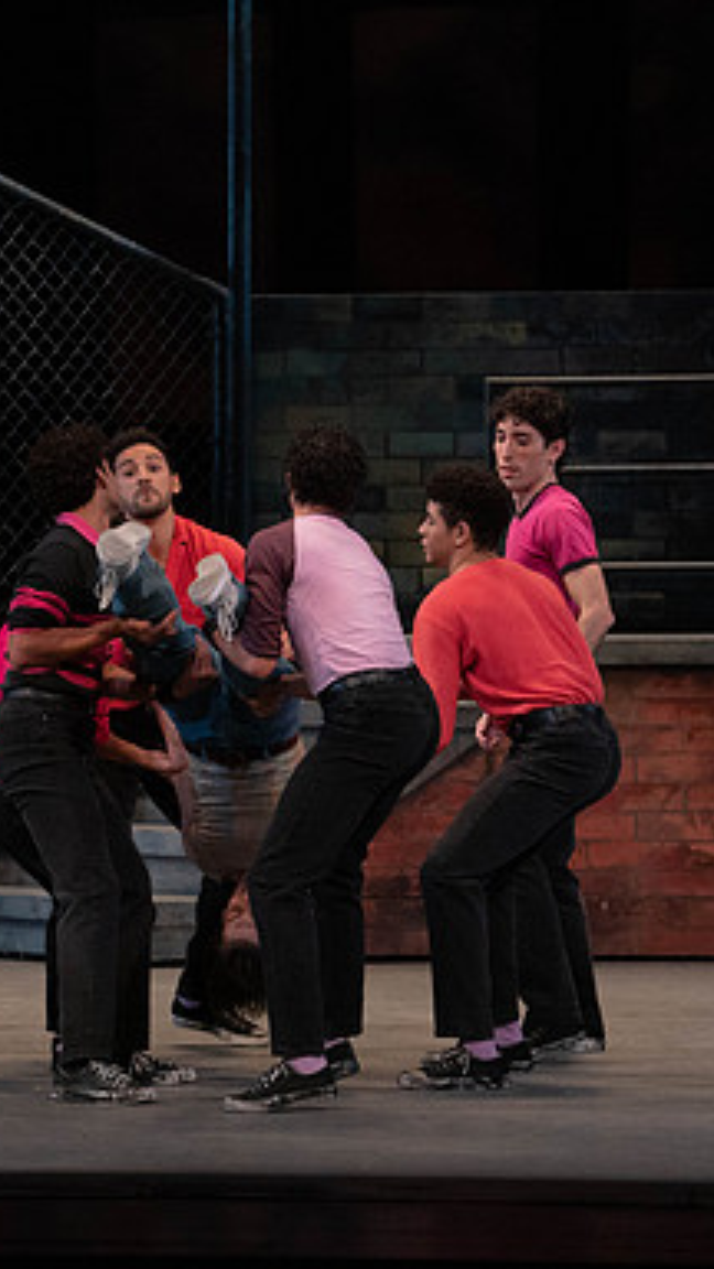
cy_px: 636
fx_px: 9693
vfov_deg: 7.5
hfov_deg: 4.2
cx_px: 63
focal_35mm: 288
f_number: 4.5
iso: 3200
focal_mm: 182
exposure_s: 1/400
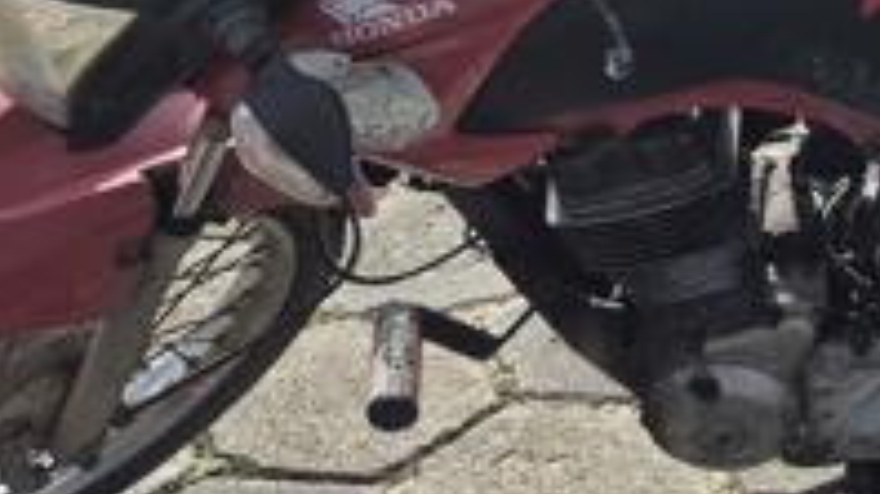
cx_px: 920
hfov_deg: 24.8
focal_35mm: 81
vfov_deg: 14.4
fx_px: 1889
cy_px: -120
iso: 25
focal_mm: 5.4
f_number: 1.8
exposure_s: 1/862
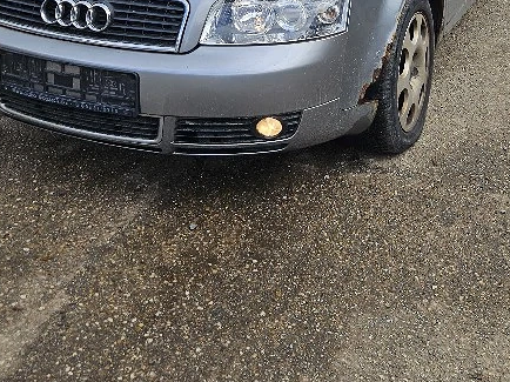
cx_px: 288
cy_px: -49
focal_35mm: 53
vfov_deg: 25.3
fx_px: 780
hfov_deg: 36.1
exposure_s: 1/1250
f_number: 1.8
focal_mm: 5.4
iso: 25
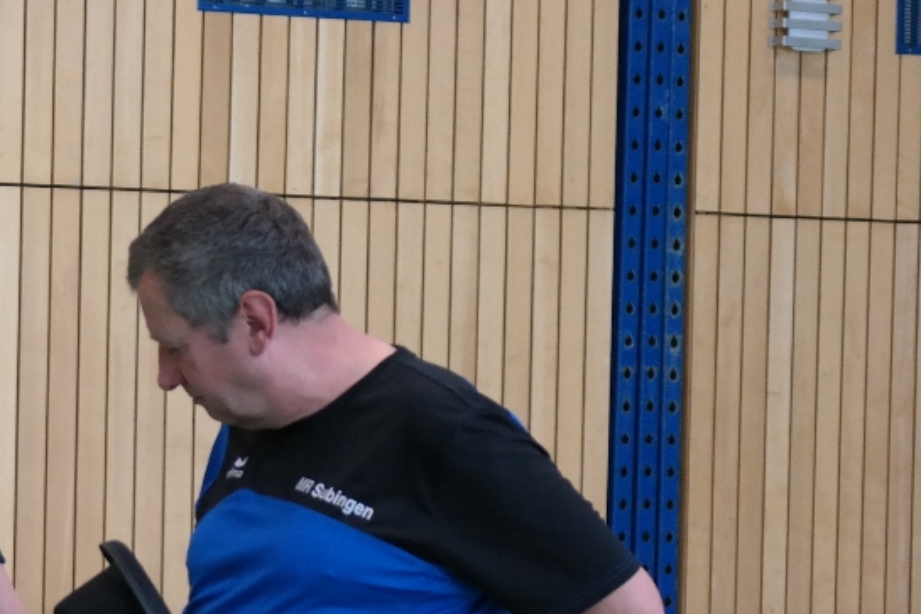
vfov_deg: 6.0
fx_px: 5780
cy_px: 744
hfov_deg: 8.9
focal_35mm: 226
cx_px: -412
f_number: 4
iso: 800
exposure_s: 1/80
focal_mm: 50
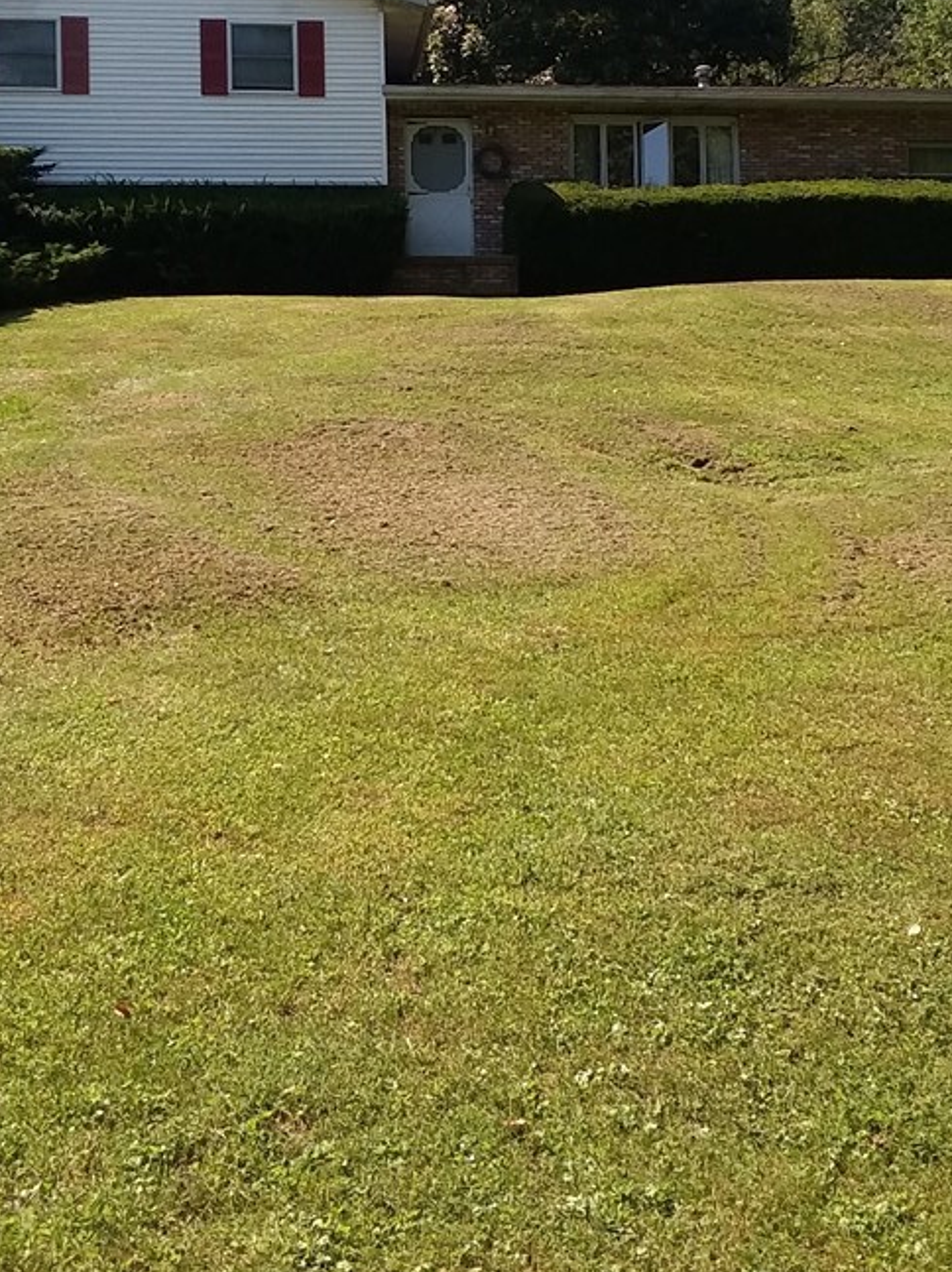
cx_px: 484
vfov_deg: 40.5
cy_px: 378
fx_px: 1688
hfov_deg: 31.5
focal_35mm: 46
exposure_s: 1/891
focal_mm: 2.47
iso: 40
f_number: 1.9
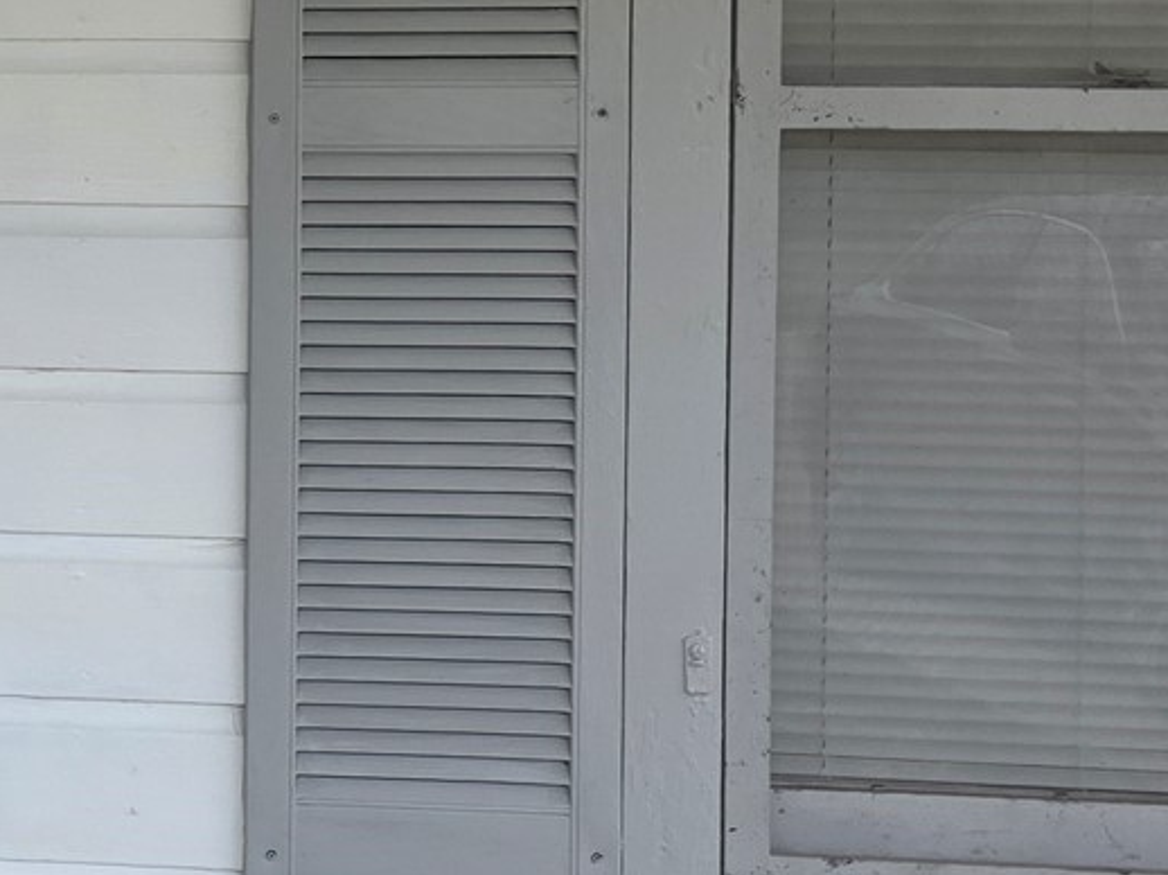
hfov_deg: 17.9
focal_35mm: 91
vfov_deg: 16.1
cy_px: 140
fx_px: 3069
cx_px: -834
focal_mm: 6.3
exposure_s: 1/1623
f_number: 1.7
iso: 80
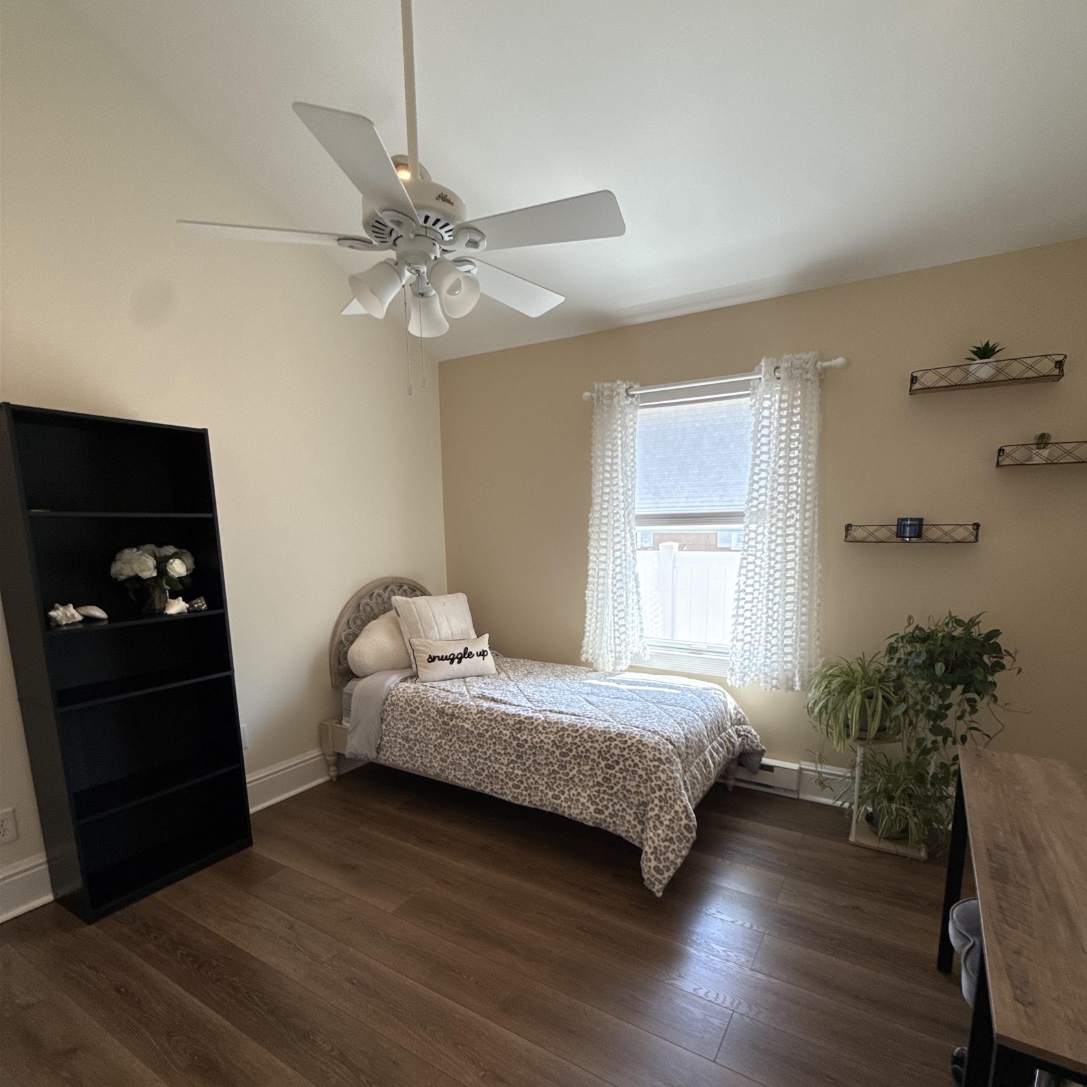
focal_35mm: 17
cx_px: 559
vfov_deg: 83.3
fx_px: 604
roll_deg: +0.2
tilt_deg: -10.9
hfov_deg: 83.9
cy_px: 633
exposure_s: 1/120
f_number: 2.2
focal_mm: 2.22
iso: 100
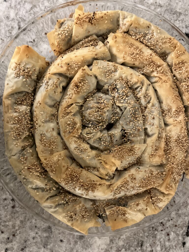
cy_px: 126
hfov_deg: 49.7
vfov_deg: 63.4
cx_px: 94
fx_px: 204
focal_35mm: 28
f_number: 1.8
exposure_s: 1/30
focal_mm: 3.99
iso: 400
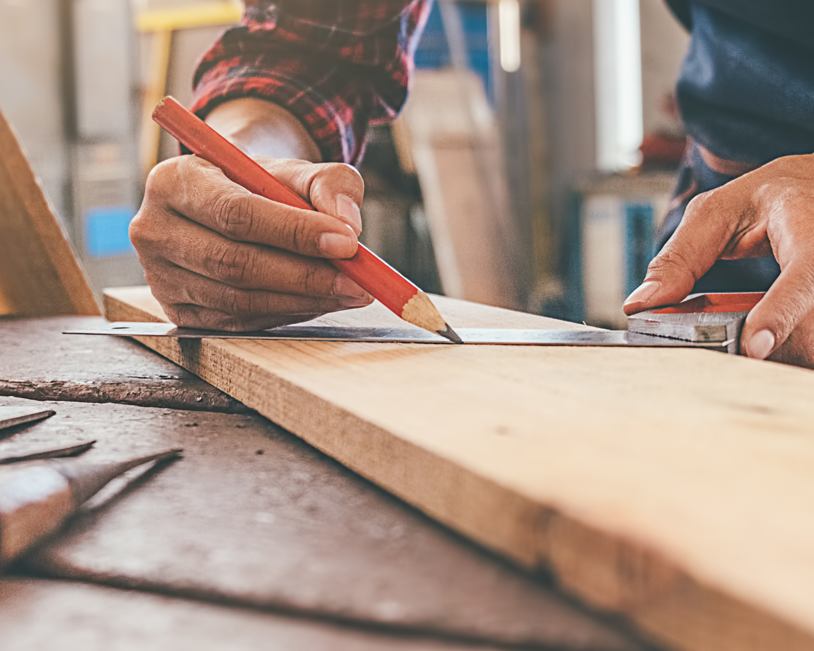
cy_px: 221
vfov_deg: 23.7
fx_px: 1542
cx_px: 279
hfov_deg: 29.4
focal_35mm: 64
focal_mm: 23.3
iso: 640
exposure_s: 1/100
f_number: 3.2
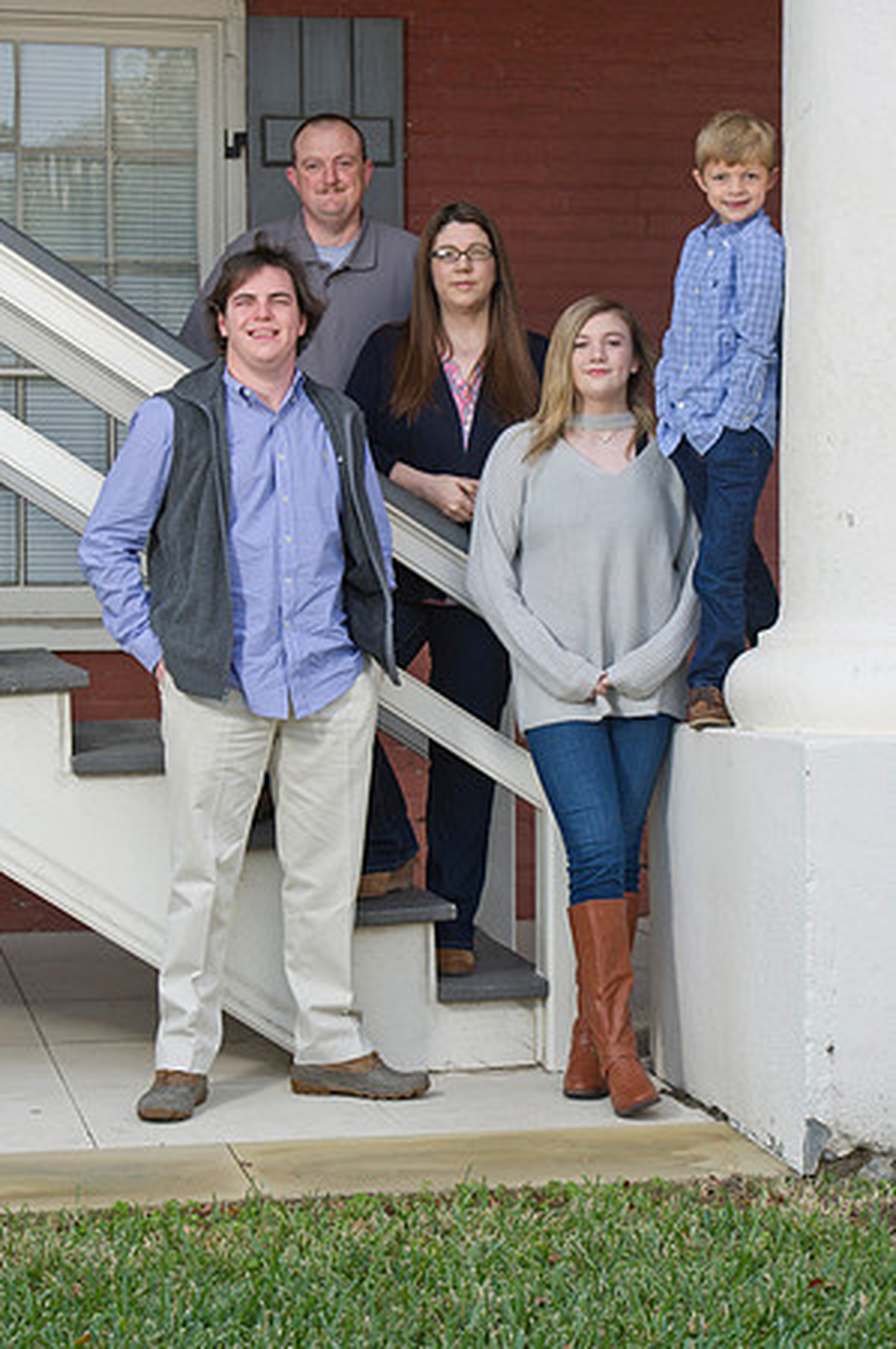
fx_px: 3368
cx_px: 448
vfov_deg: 22.6
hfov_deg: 15.2
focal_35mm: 90
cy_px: 674
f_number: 6.3
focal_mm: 90
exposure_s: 1/100
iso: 160
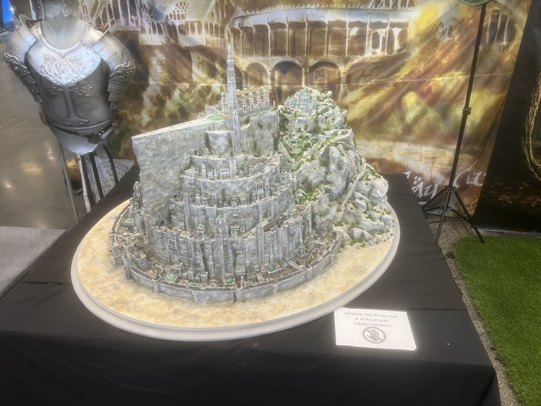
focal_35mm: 26
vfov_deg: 53.1
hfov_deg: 67.3
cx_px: 270
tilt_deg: -29.5
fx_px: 406
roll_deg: +1.5
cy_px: 203
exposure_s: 1/73
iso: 125
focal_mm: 5.7
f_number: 1.5
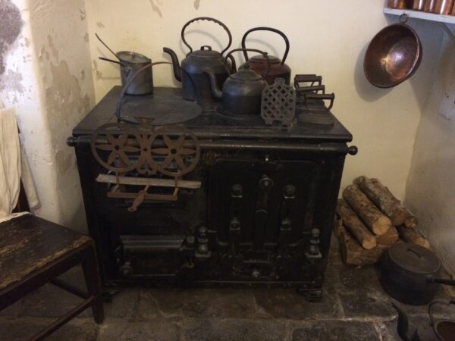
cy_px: 170
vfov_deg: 48.2
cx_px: 228
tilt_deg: -25.1
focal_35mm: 29
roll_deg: -1.5
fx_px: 381
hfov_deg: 61.7
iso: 400
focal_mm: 4.15
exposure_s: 1/15
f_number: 2.2
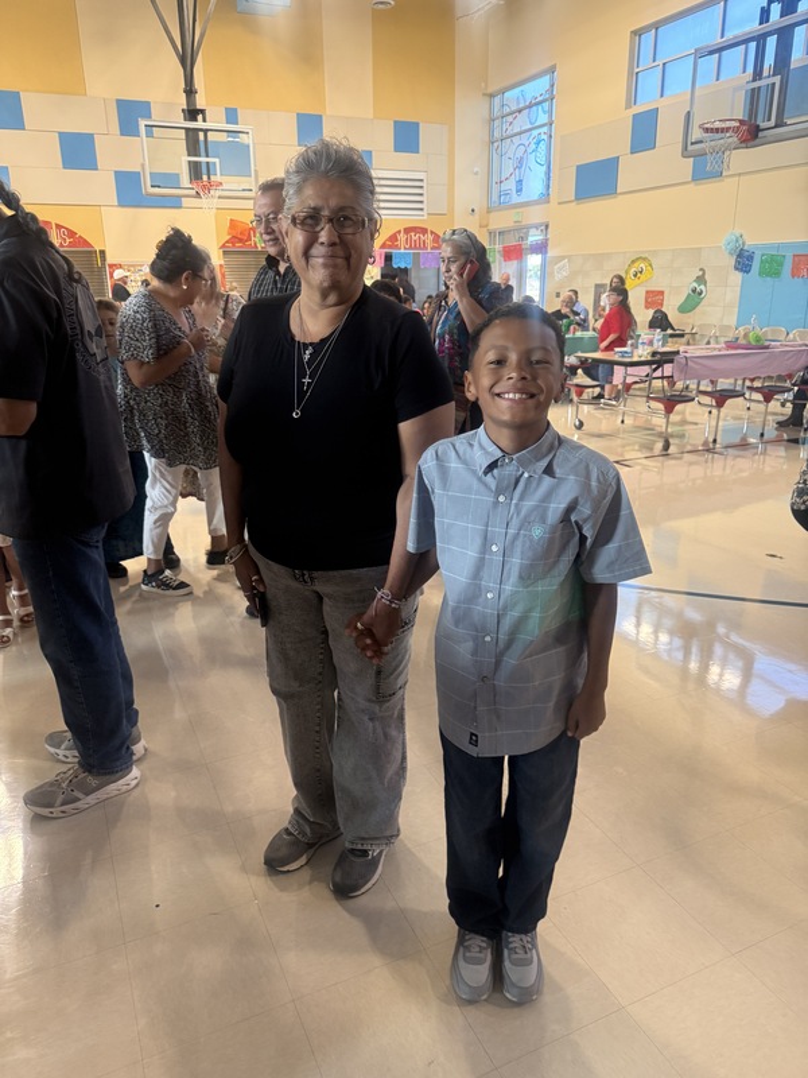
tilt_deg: -16.2
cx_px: 404
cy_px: 539
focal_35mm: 24
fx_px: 747
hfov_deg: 56.8
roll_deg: +0.6
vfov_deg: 71.6
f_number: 1.78
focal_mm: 6.76
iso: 250
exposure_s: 1/60
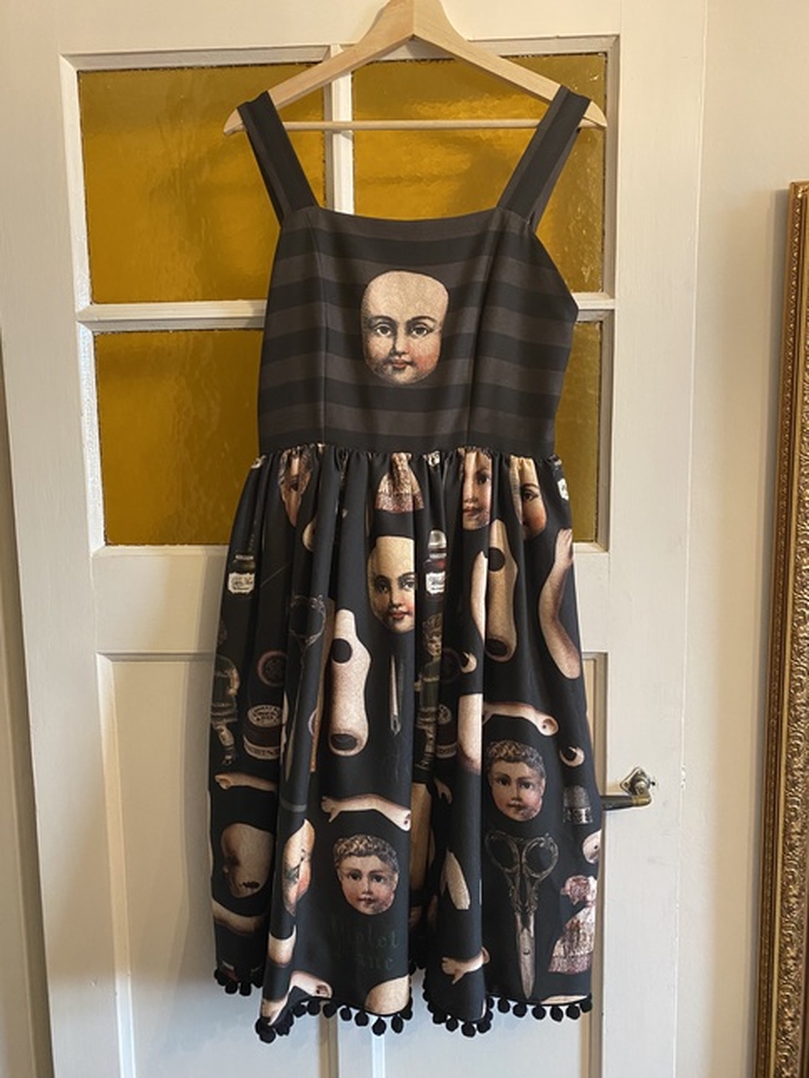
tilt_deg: -6.9
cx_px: 404
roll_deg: -0.6
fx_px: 810
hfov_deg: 53.1
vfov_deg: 67.3
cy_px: 539
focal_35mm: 26
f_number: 1.8
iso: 400
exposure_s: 1/50
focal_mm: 4.25
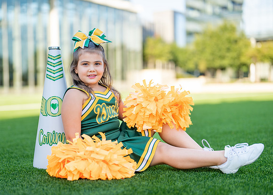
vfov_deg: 23.1
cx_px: 103
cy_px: 113
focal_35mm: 61
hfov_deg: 31.8
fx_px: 476
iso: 100
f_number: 1.2
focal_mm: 50
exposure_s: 1/1600
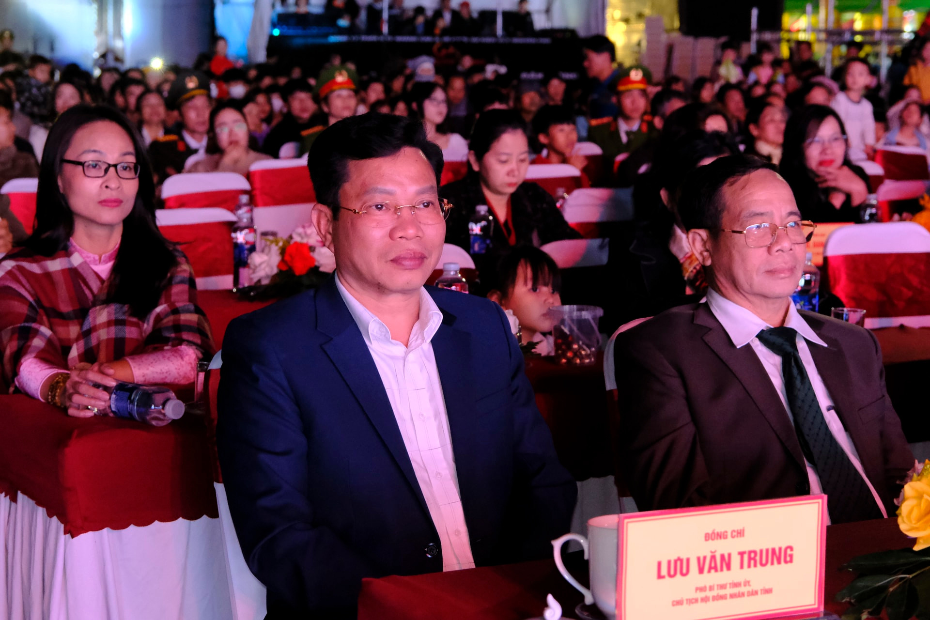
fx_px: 1447
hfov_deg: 35.6
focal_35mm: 56
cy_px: 310
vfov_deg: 24.2
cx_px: 465
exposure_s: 1/30
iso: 6400
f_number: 4
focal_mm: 37.6
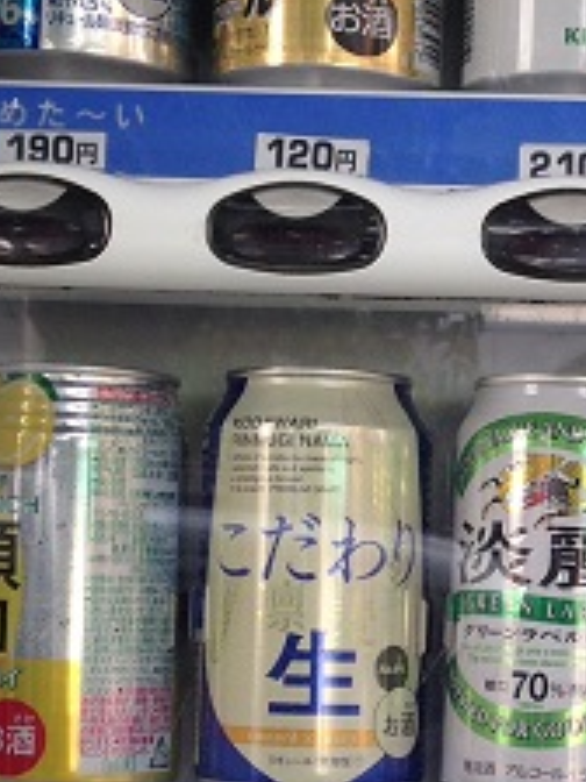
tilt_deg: +0.4
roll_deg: -2.4
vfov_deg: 19.9
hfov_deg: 14.9
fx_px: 2212
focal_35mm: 98
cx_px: 527
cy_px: 566
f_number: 2.4
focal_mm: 4.12
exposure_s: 1/120
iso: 50
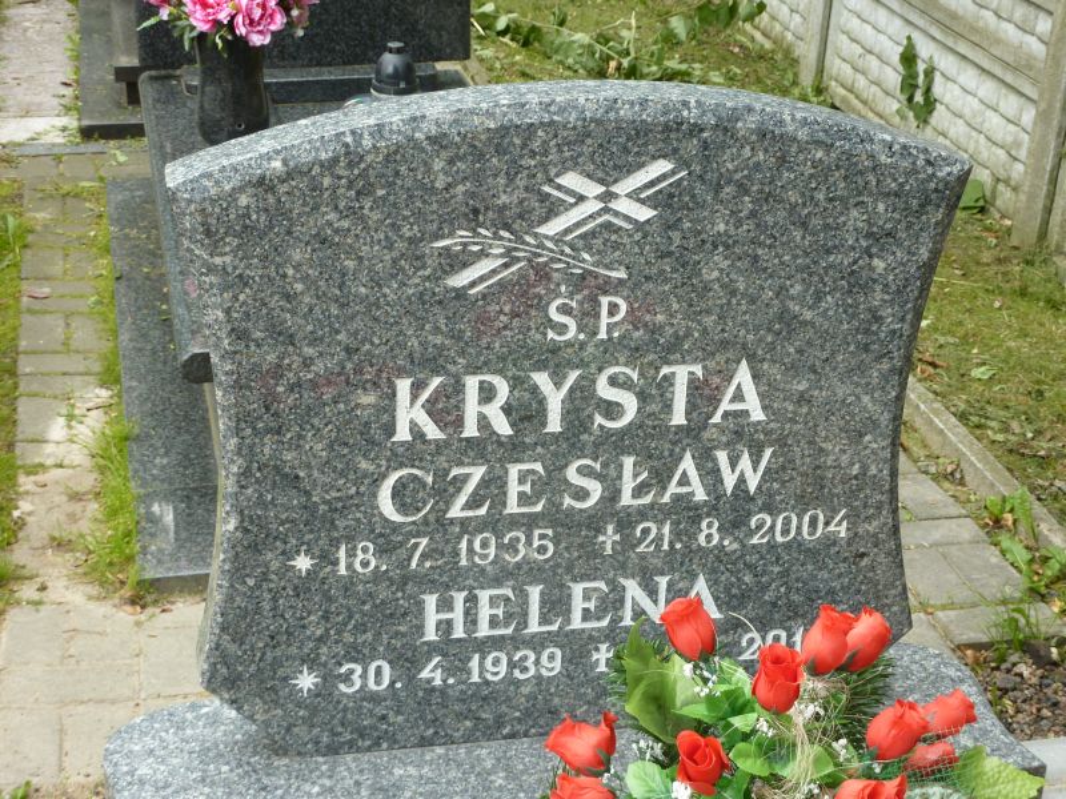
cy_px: 400
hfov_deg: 32.7
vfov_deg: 24.8
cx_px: 533
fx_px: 1817
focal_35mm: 59
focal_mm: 9.7
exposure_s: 1/80
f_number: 3.9
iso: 80
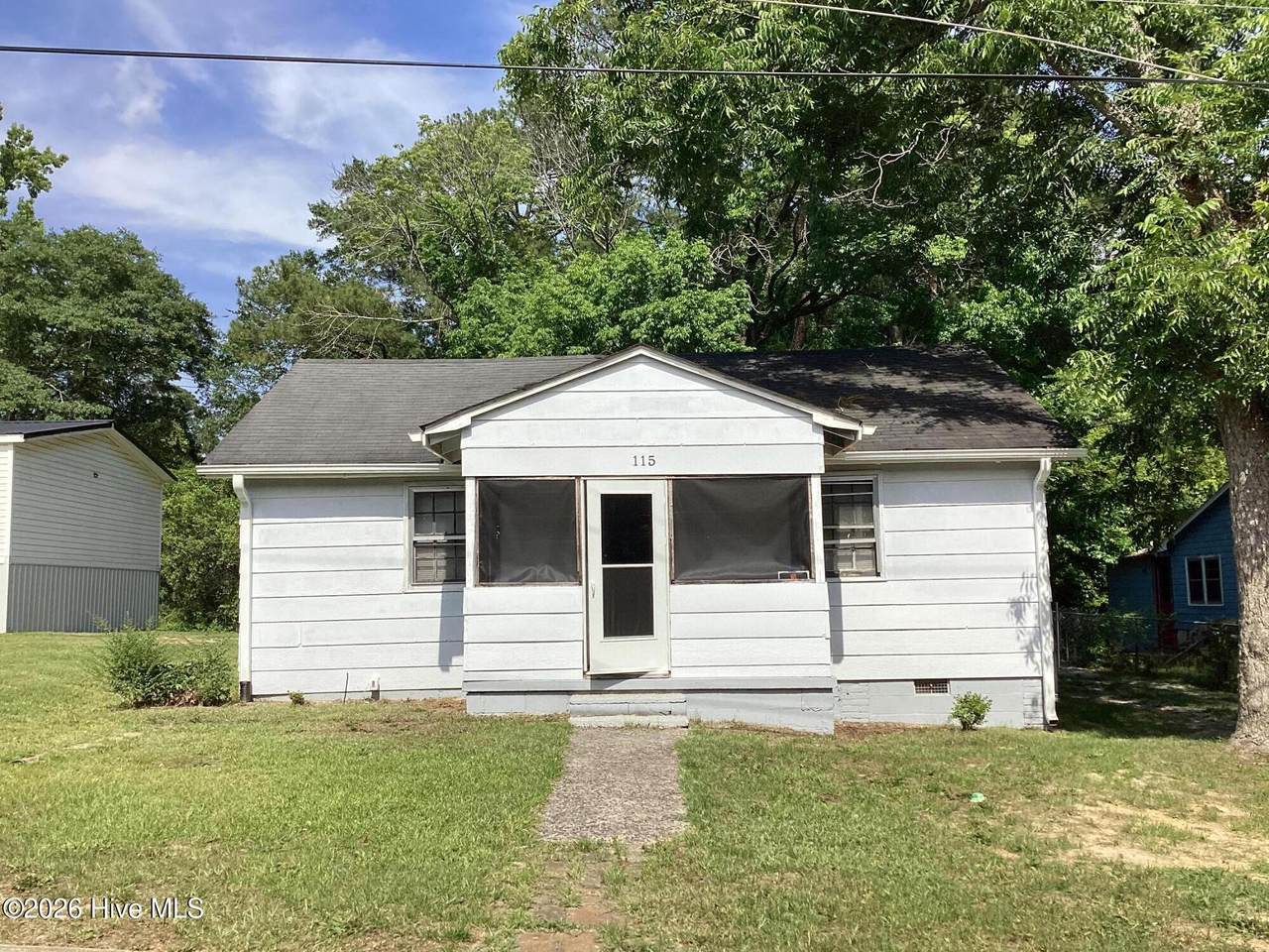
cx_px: 634
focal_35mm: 31
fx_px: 1136
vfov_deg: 45.4
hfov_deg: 58.4
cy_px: 476
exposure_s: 1/2092
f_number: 2.4
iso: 25
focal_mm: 3.3
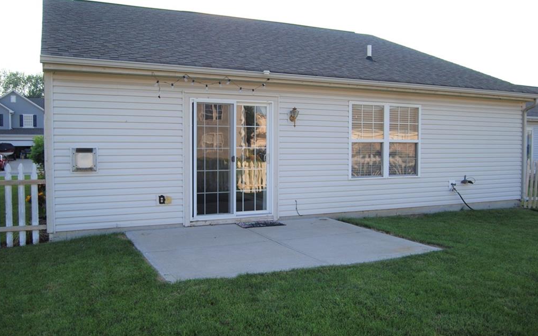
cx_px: 270
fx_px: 455
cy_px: 164
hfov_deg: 61.2
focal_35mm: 31
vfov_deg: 40.6
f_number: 3.8
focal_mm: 20
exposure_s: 1/500
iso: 180
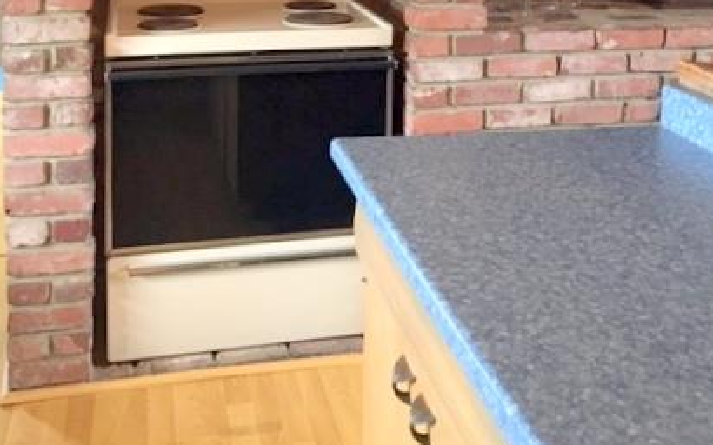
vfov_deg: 25.0
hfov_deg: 41.8
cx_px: 374
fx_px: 932
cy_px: -45
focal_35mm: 48
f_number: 2.2
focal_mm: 4.15
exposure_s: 1/30
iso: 200
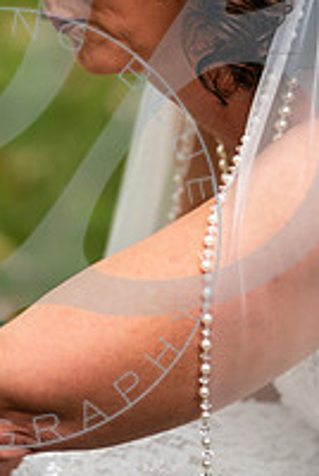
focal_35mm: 393
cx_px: 107
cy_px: 48
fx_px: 5205
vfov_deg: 5.2
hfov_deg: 3.5
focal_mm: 175
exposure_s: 1/800
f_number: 2.8
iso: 400
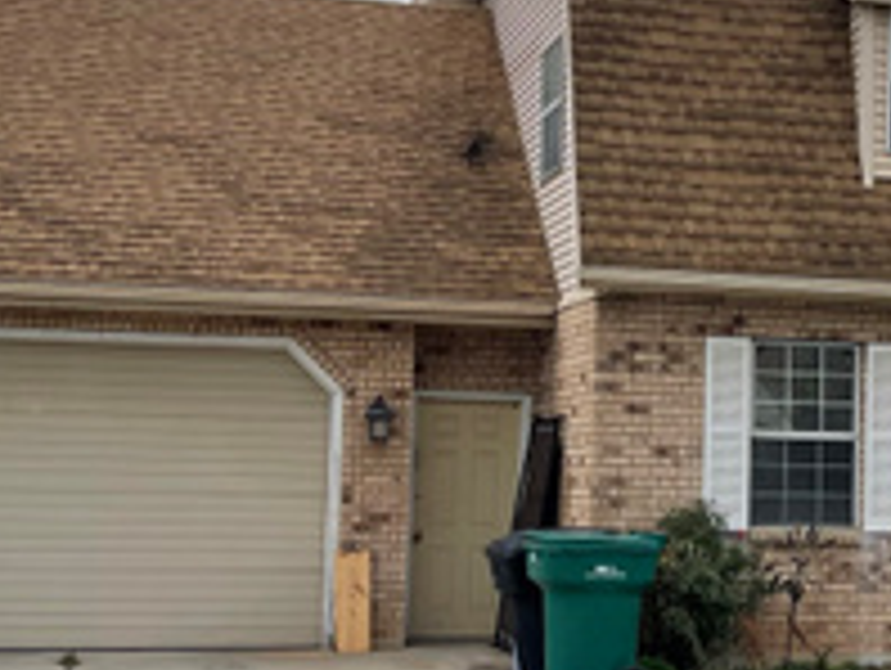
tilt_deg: +3.6
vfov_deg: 17.6
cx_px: 810
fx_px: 2165
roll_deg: -1.6
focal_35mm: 84
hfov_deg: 22.7
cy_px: 342
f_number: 1.6
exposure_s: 1/1238
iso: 32
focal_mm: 5.1
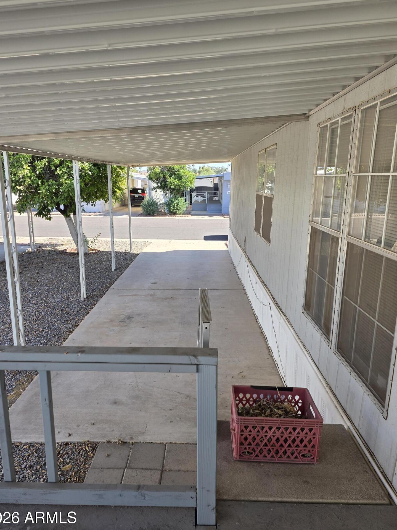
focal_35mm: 24
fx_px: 367
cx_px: 191
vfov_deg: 71.6
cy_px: 267
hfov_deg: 56.8
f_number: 1.7
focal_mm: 6.3
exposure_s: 1/359
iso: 25
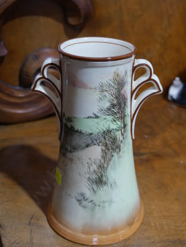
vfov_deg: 40.4
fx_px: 337
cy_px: 124
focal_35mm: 47
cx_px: 94
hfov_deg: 30.9
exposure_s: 1/60
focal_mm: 23
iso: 640
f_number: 5.1
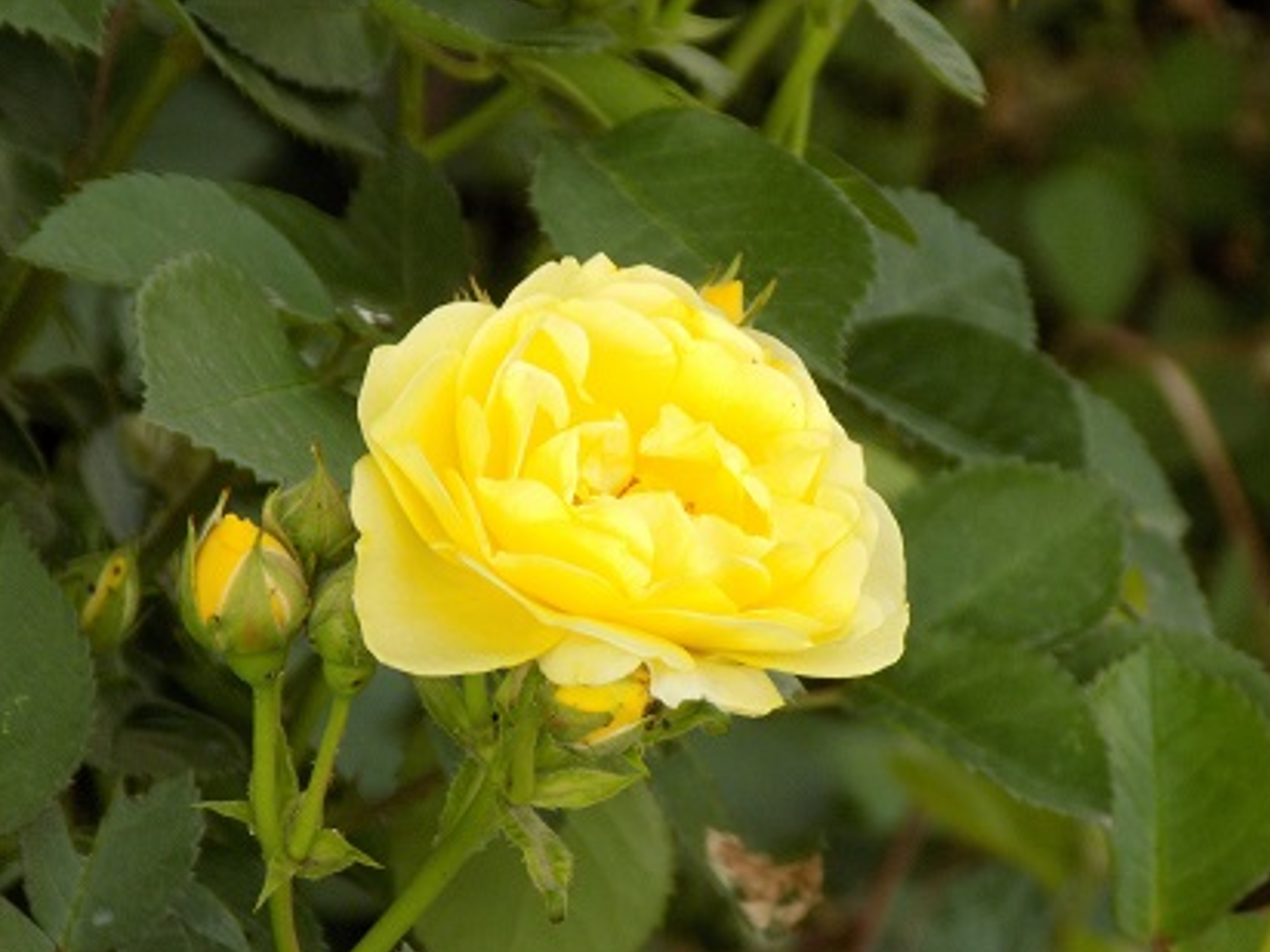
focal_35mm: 369
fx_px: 13538
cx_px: 610
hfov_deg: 5.4
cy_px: 515
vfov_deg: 4.0
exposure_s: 1/60
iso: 140
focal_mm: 56.4
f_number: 5.9
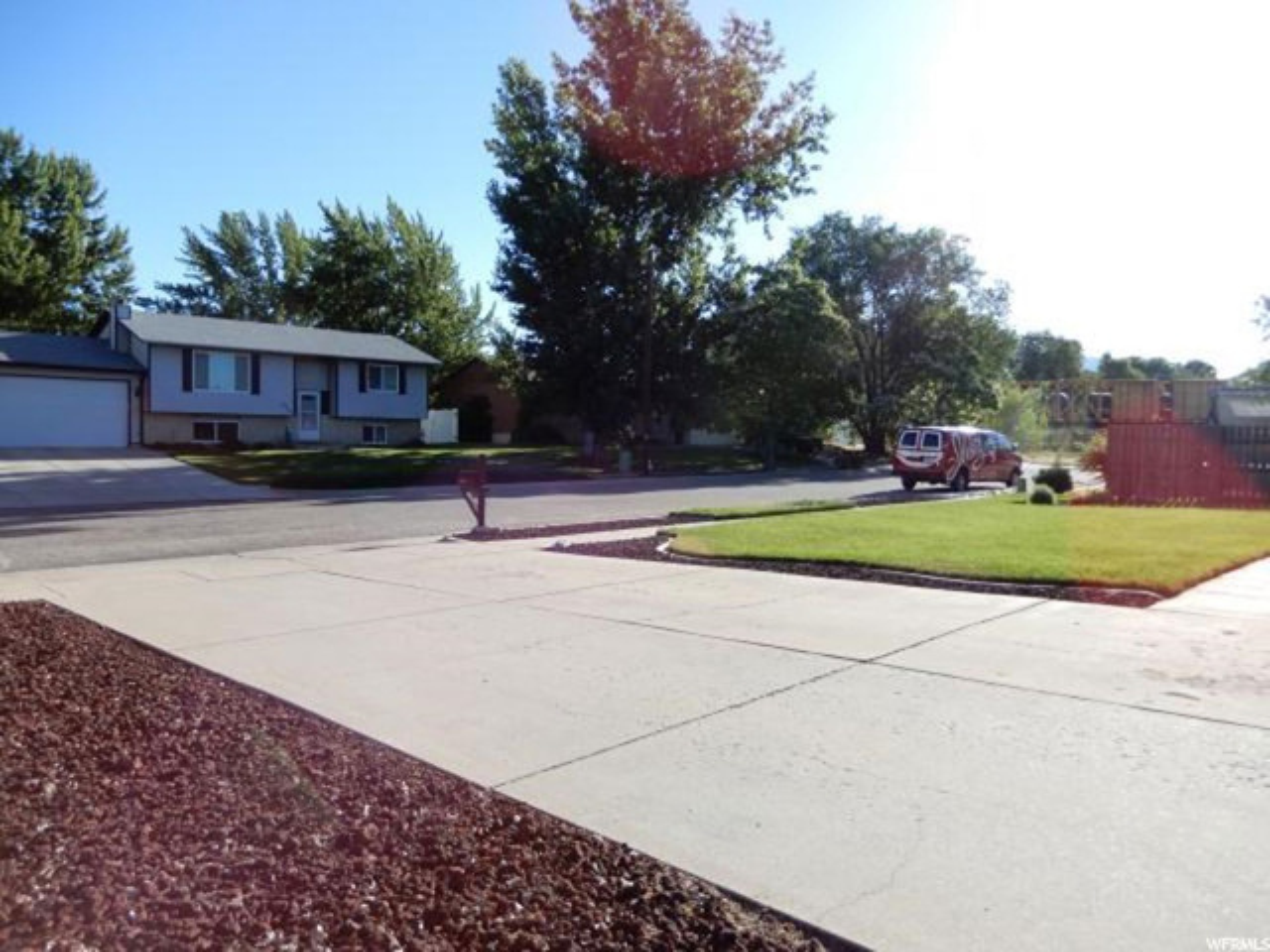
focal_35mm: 24
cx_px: 635
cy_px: 476
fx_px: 881
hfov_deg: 71.6
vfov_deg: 56.8
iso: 80
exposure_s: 1/500
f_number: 3.4
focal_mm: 4.3
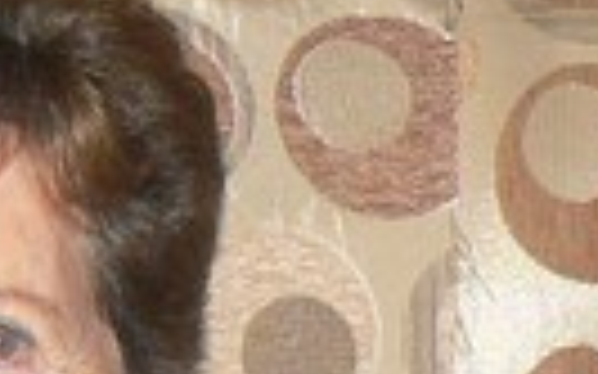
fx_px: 3747
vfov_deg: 5.7
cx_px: -418
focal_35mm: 230
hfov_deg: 8.8
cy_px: 505
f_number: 2.8
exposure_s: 1/100
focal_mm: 6
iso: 100
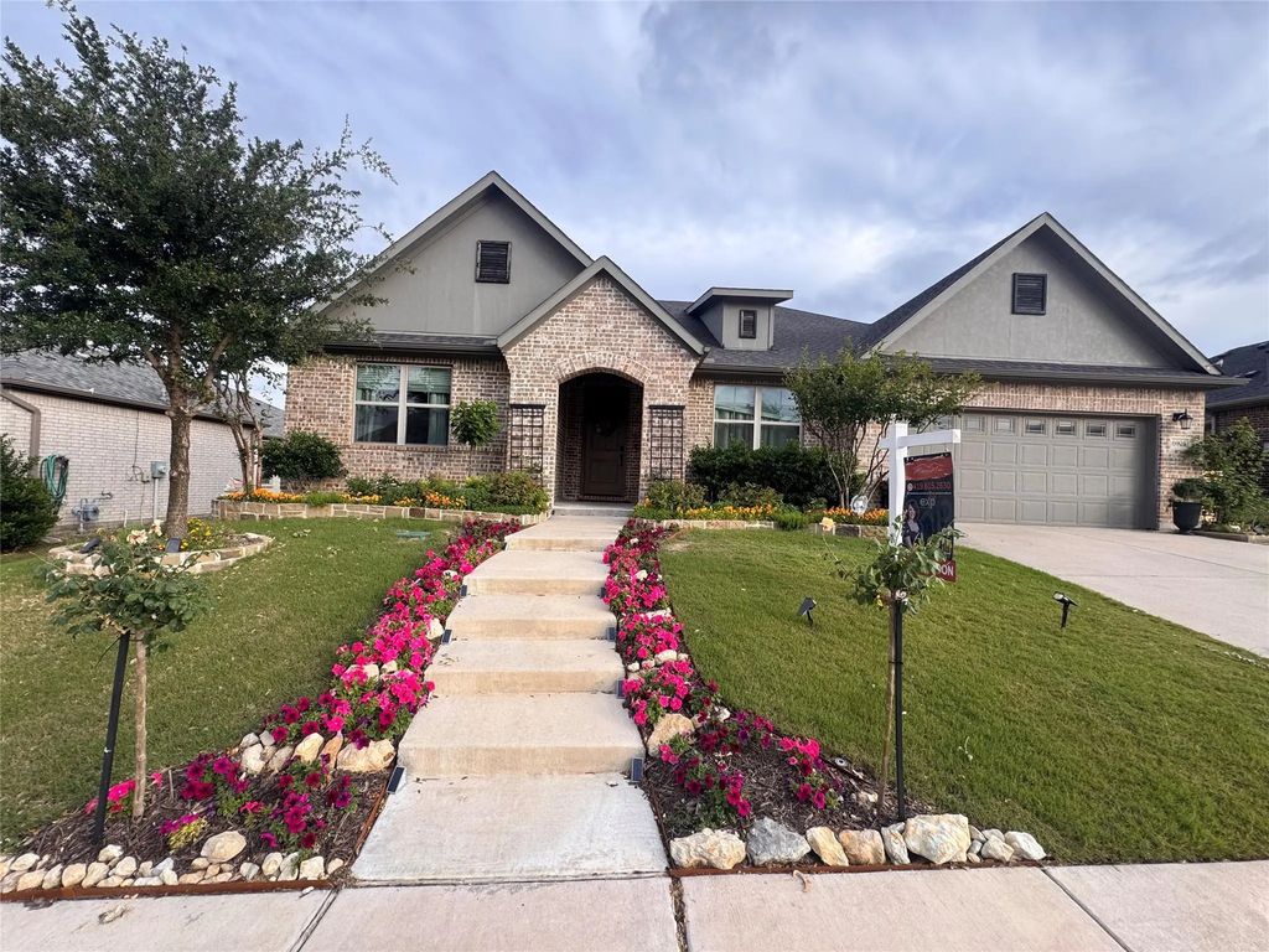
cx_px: 634
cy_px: 476
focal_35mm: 14
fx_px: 513
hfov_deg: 102.1
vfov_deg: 85.7
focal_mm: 2.22
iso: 40
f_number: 2.2
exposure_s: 1/375
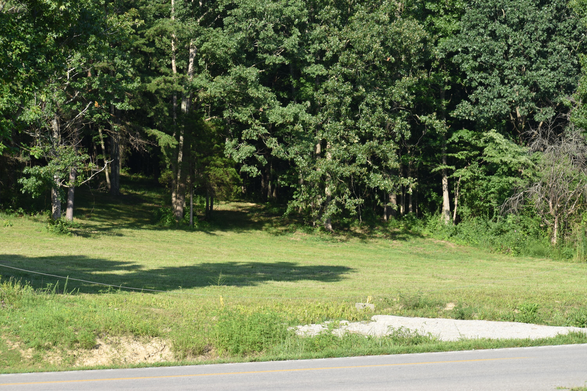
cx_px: 294
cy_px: 196
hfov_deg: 19.5
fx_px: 1712
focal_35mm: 105
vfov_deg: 13.0
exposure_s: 1/200
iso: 100
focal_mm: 70
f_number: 7.1
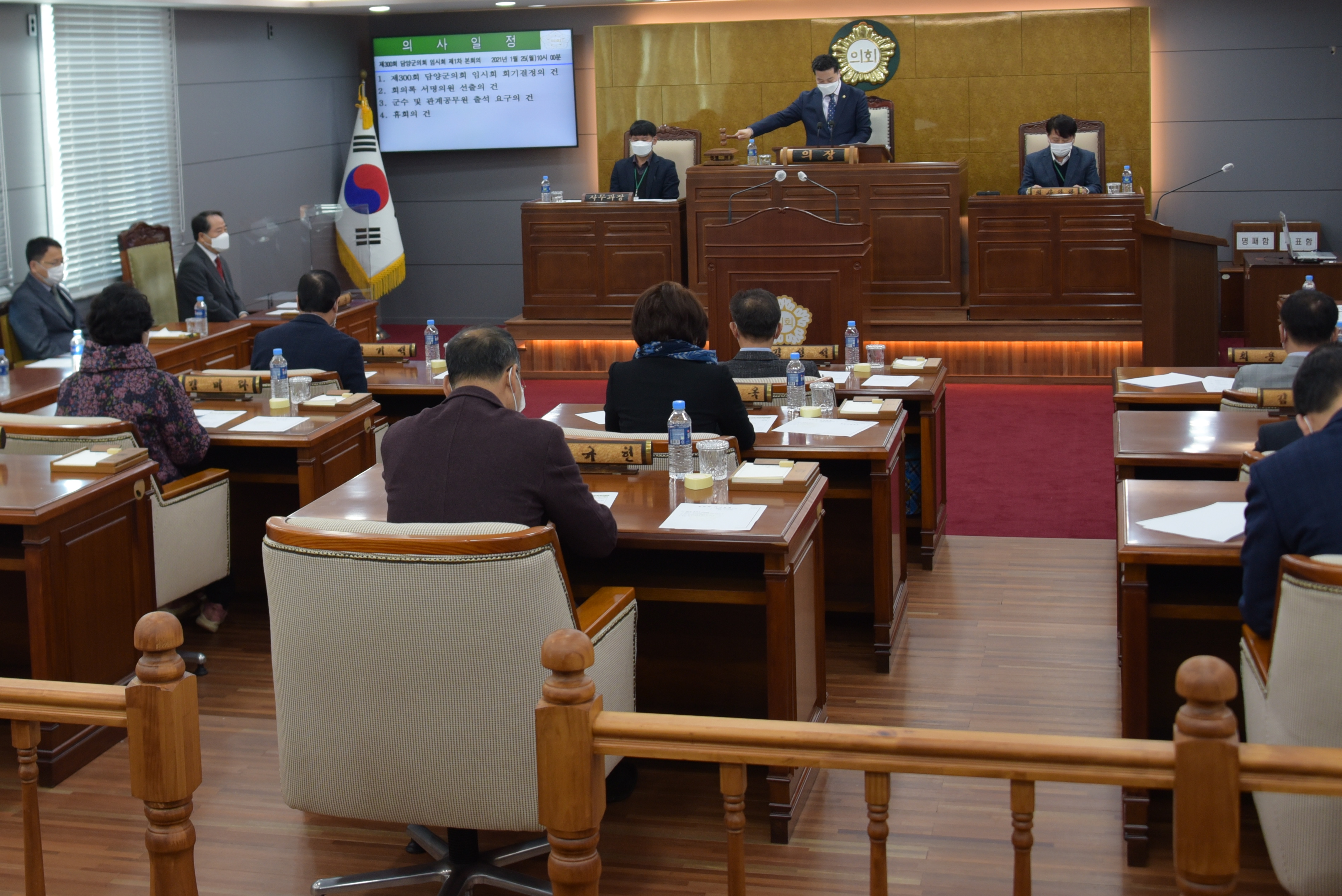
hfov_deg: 38.8
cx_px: 585
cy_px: 263
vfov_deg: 26.3
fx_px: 1902
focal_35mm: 51
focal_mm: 32
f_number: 4.5
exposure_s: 1/200
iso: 800
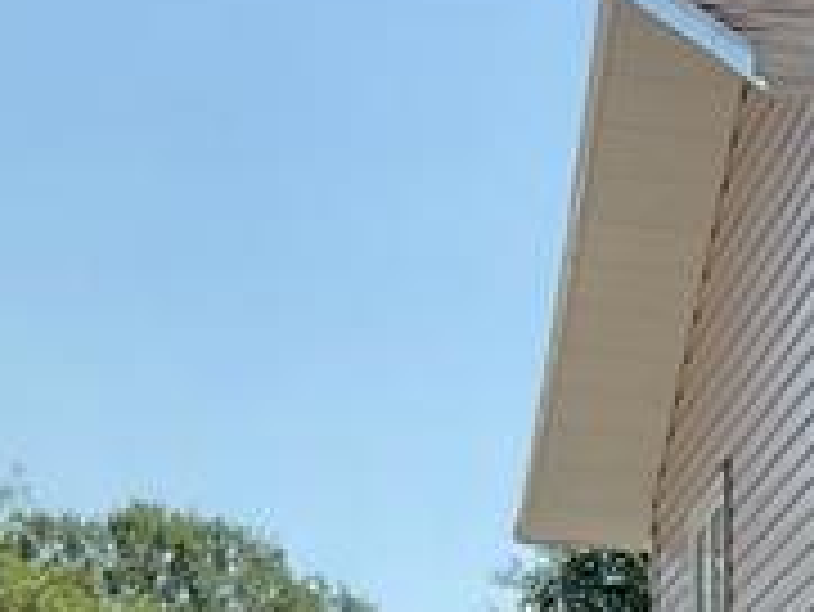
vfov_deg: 8.6
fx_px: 3859
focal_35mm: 164
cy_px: 1154
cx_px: 2114
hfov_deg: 10.1
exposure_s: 1/2959
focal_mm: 3
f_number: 1.8
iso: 20
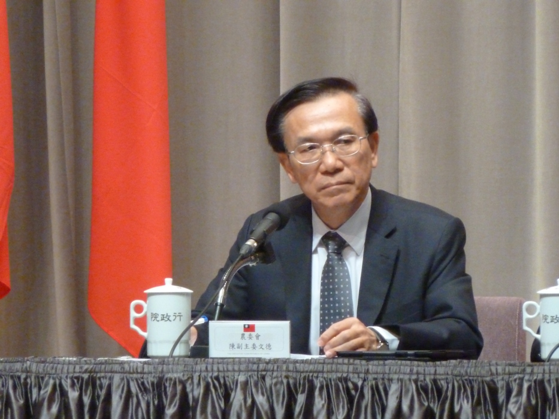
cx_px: 280
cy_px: 210
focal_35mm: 399
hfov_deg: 5.0
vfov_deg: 3.7
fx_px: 6444
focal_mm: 49.2
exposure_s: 1/50
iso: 800
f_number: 4.9
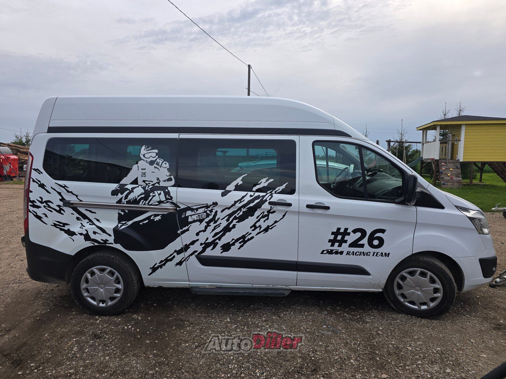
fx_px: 336
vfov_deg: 58.9
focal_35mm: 23
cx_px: 253
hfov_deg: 73.9
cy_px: 190
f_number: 1.7
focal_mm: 6.3
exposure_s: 1/156
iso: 12
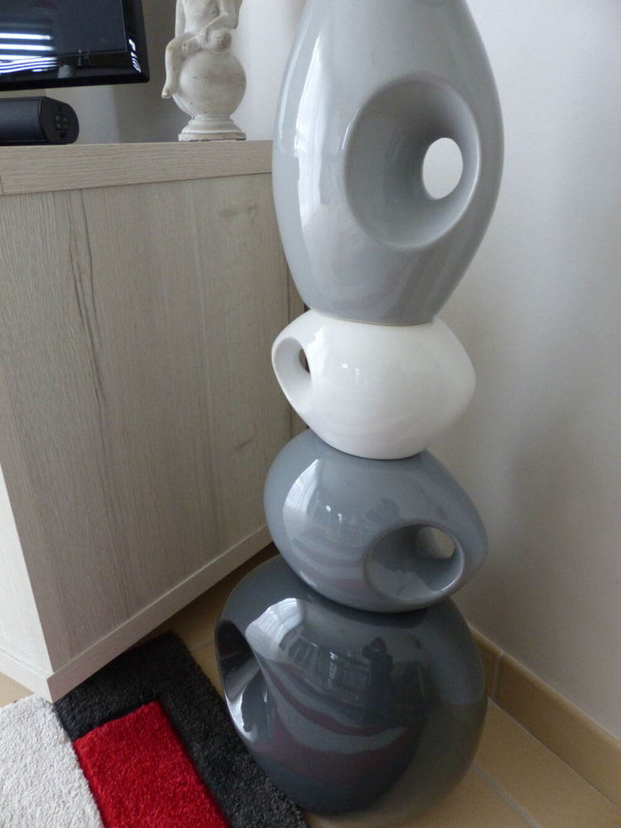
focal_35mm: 25
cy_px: 414
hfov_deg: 54.9
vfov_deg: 69.4
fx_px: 598
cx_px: 310
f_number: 3.2
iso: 400
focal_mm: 4.5
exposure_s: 1/25
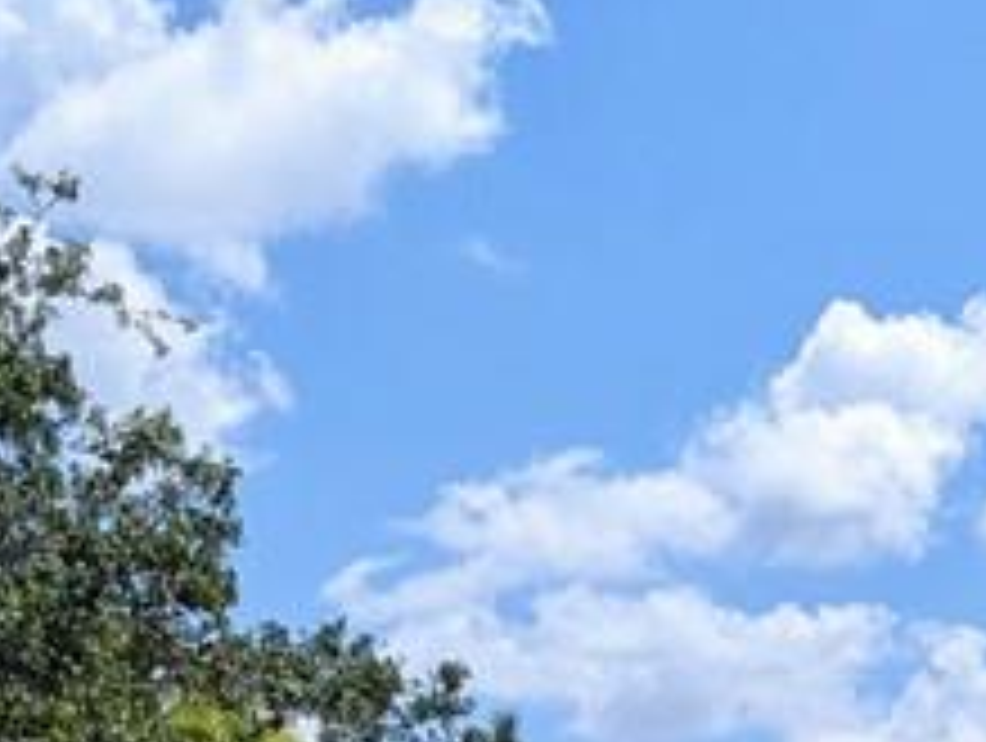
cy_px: 1466
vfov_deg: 11.9
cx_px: 891
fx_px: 3195
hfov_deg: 17.3
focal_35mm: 112
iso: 31
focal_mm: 4.53
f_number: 1.7
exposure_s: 1/2755
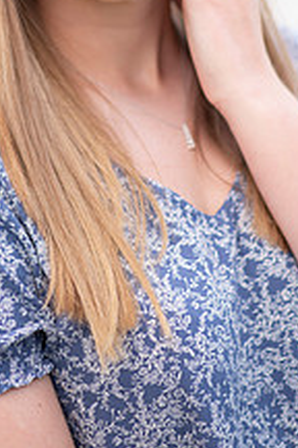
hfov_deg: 7.8
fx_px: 2198
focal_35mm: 177
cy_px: 4
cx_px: 91
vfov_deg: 11.5
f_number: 1.8
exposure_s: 1/400
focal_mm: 85
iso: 125
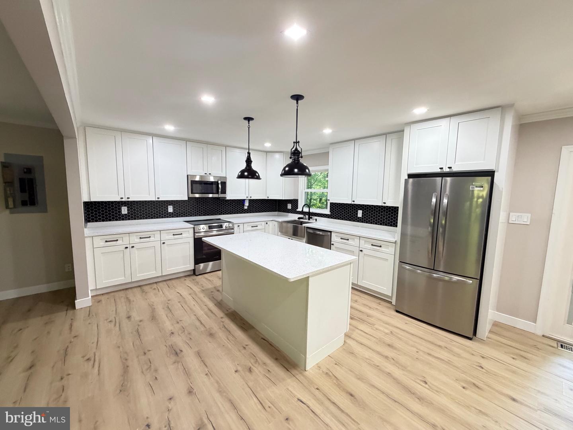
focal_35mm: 14
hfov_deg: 102.1
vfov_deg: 85.7
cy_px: 215
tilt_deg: -6.4
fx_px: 232
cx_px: 286
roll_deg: -0.8
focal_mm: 2.22
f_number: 2.2
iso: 500
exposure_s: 1/60
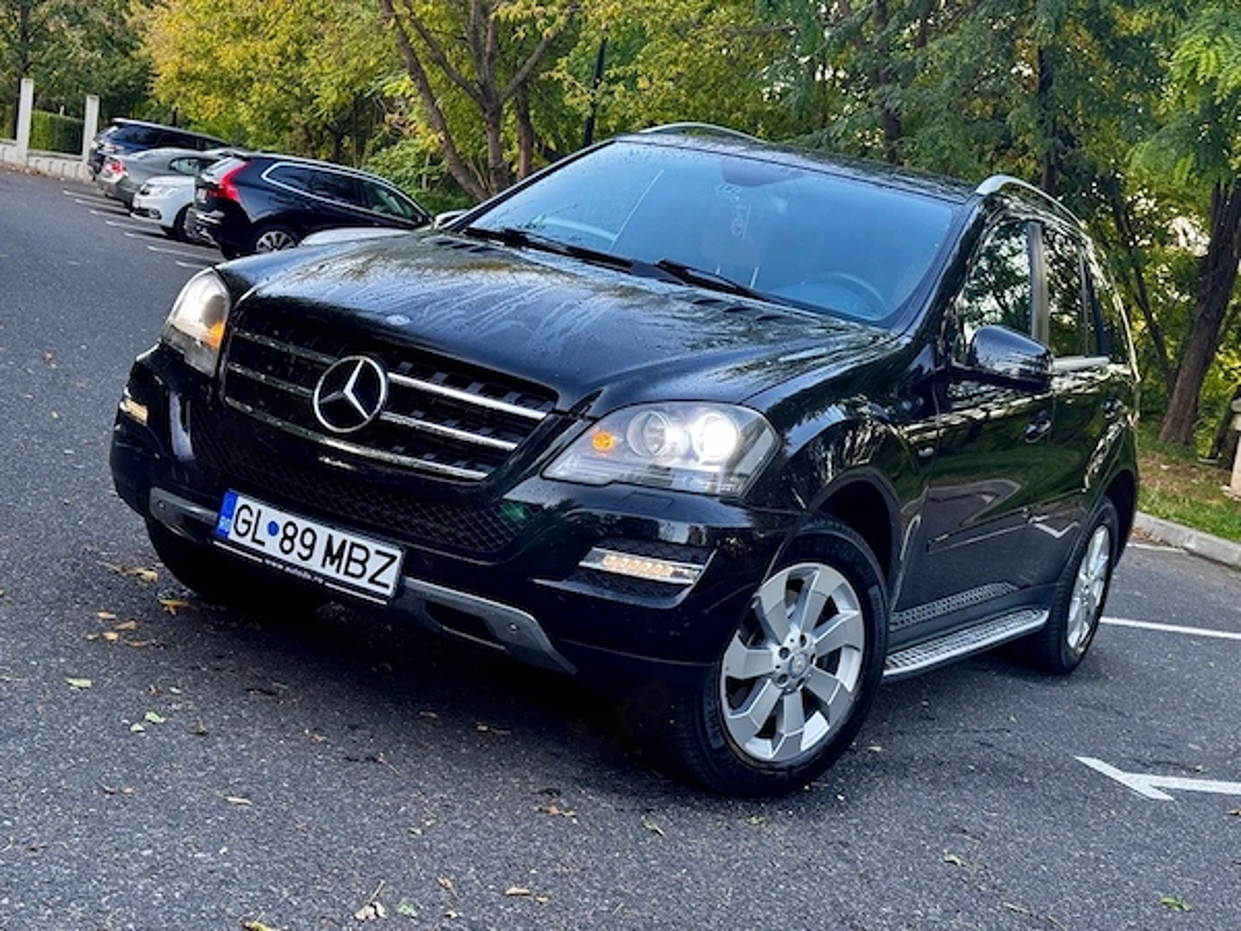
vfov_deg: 30.3
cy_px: 466
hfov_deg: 39.7
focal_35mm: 48
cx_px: 620
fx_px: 1721
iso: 100
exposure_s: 1/89
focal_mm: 6.76
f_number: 1.78
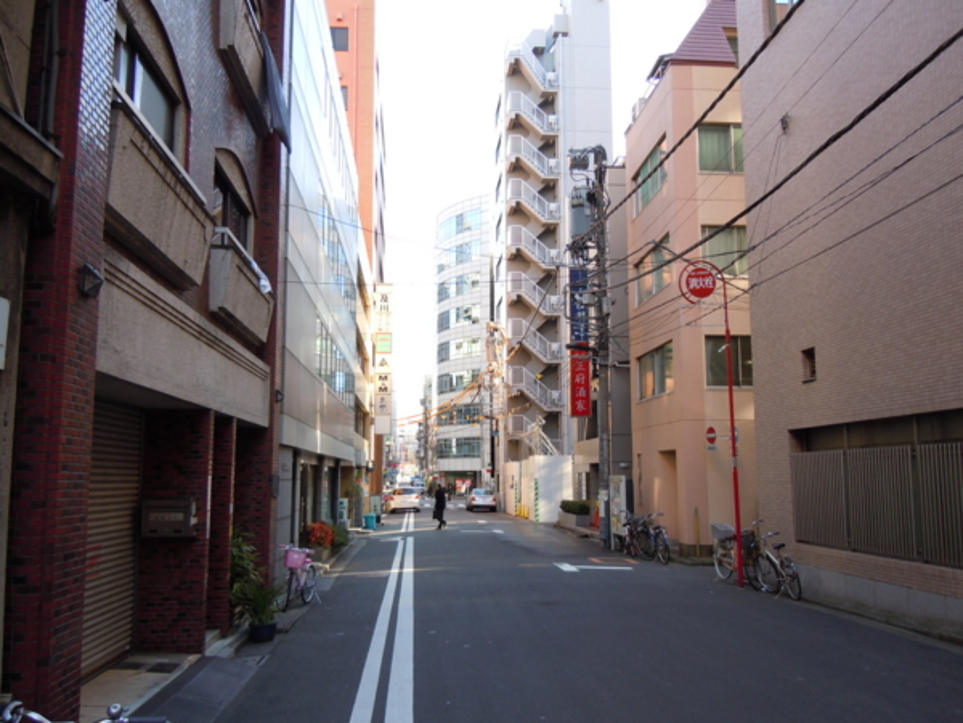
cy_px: 362
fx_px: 835
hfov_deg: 60.0
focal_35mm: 30
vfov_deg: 46.8
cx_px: 482
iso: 100
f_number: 3.5
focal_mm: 5.4
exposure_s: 1/80
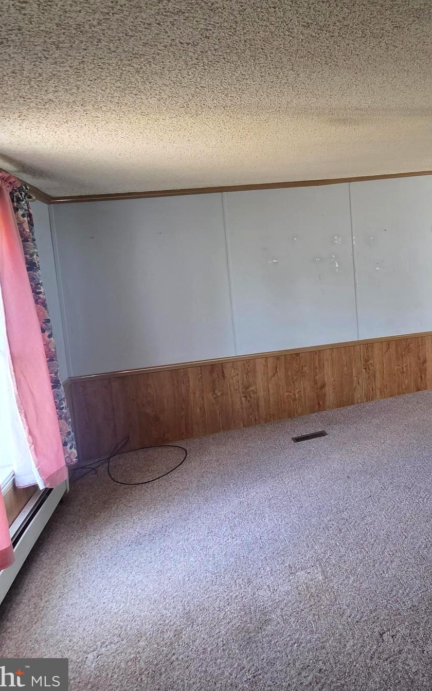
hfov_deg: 44.7
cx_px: 466
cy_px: 305
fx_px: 396
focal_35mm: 21
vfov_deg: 82.0
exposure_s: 1/60
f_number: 2.2
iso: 125
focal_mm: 2.2
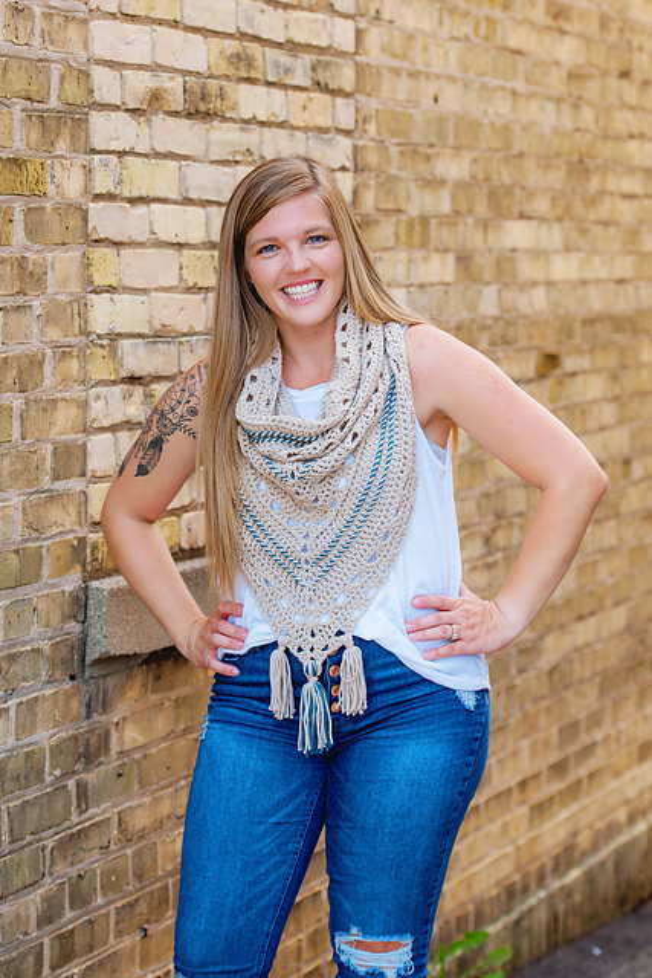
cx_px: 326
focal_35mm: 85
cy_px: 489
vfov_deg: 23.9
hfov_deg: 16.1
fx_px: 2308
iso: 200
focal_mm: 85
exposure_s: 1/200
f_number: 3.5
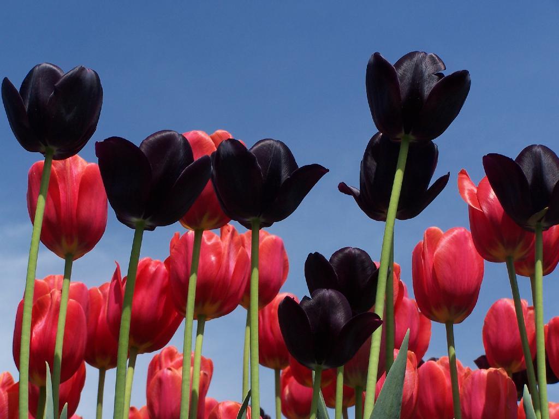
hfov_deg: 20.9
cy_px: 210
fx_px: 1518
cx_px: 280
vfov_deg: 15.7
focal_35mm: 94
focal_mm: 15.6
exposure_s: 1/1000
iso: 80
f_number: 4.5
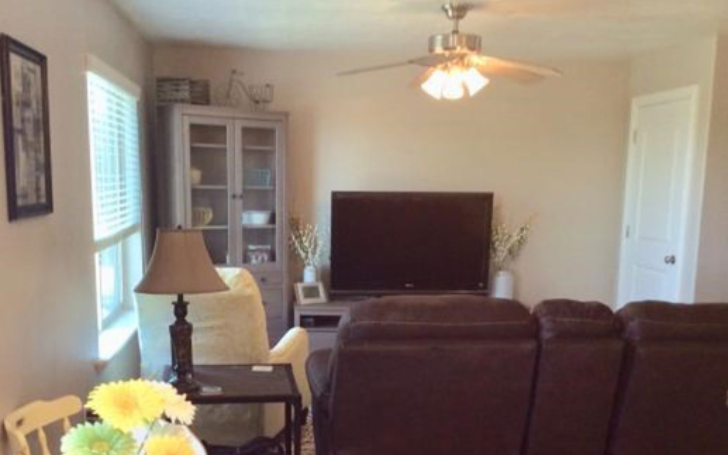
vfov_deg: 30.2
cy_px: 314
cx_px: 338
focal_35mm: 42
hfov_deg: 47.2
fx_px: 833
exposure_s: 1/30
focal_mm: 3.3
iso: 32
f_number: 2.4
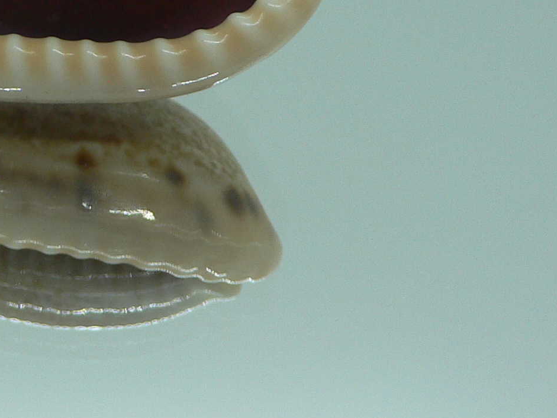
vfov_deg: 19.1
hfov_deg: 25.1
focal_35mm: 75
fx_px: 1207
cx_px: 41
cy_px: -7
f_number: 2.8
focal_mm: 4.6
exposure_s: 1/60
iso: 100
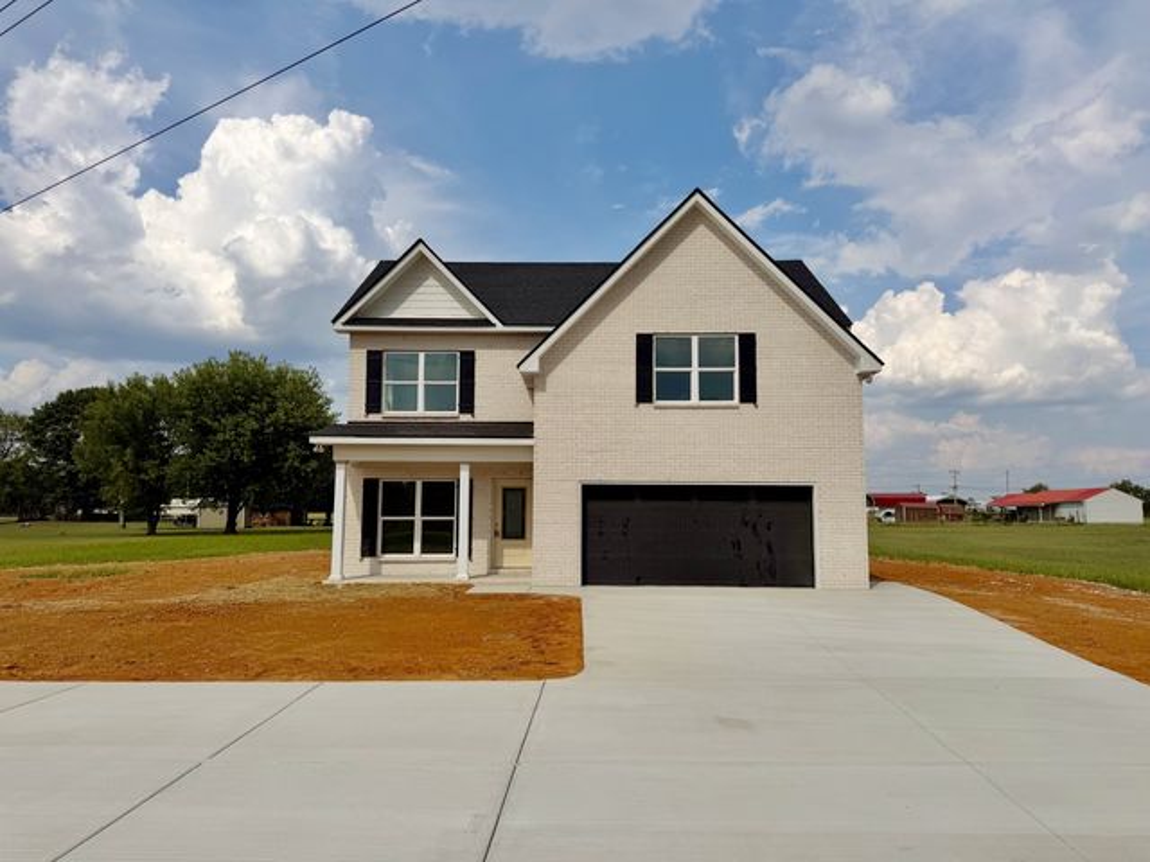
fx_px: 797
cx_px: 575
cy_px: 431
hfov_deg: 71.6
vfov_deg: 56.8
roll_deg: -0.3
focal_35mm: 24
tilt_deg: +5.5
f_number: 1.78
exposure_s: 1/9091
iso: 80
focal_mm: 6.76
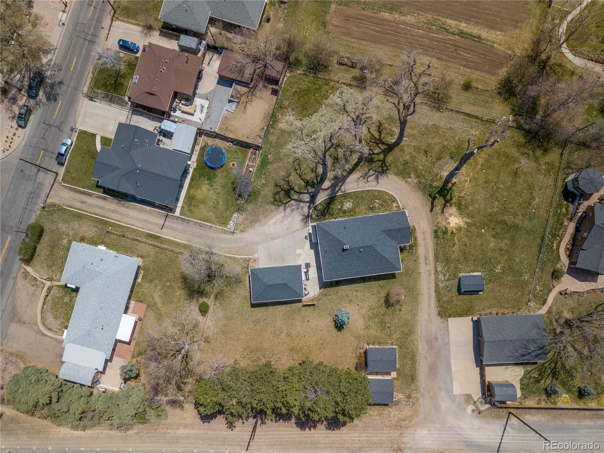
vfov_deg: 53.0
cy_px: 226
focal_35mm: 26
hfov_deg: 67.3
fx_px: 454
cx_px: 302
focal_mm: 4.73
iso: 100
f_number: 2.2
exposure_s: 1/3000
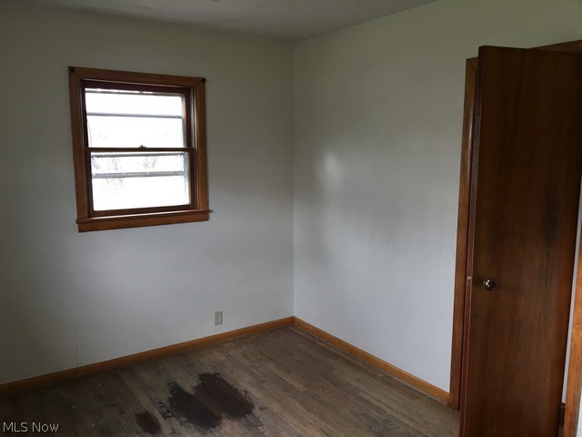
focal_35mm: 29
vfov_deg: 48.2
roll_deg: -0.8
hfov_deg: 61.7
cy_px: 218
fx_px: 488
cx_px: 291
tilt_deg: -7.1
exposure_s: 1/15
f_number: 2.2
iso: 32
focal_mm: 4.15
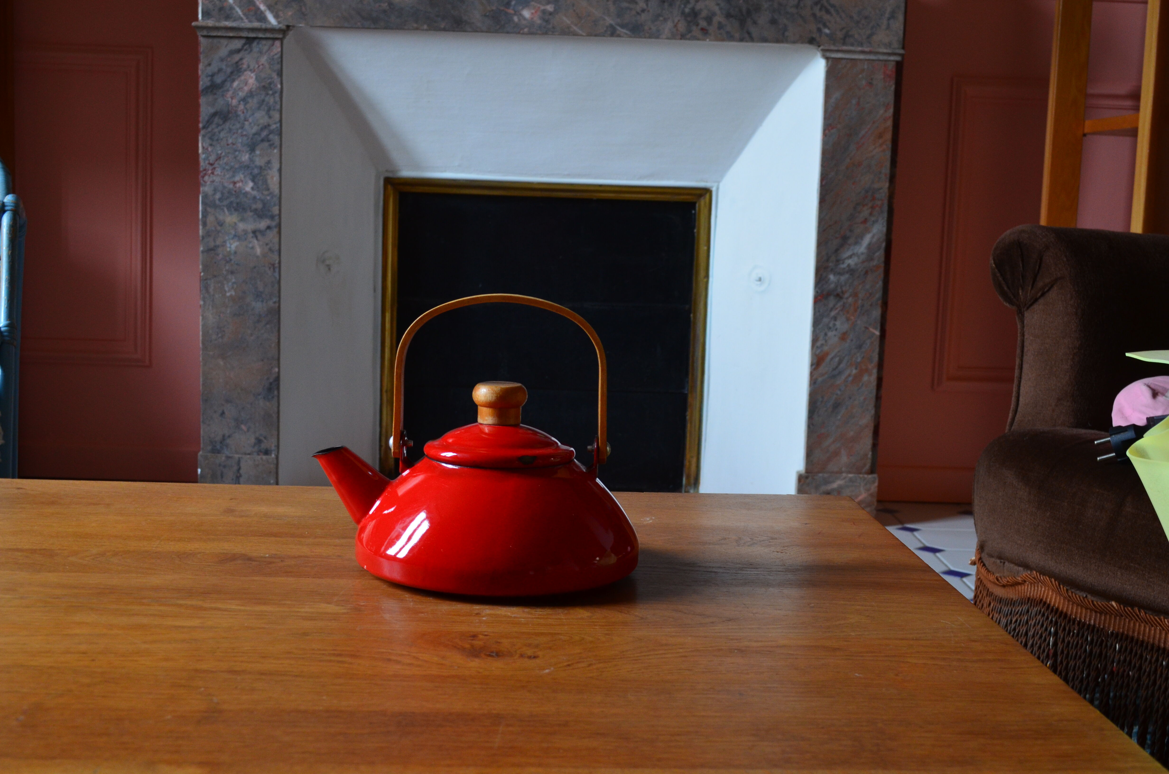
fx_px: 1458
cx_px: 584
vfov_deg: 29.7
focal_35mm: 45
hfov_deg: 43.7
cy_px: 387
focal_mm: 30
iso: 800
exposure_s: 1/15
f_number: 8
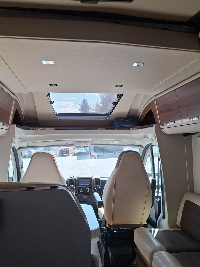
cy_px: 132
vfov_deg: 58.4
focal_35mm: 31
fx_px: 239
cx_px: 97
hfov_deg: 45.4
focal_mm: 5.54
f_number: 1.8
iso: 50
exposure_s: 1/289
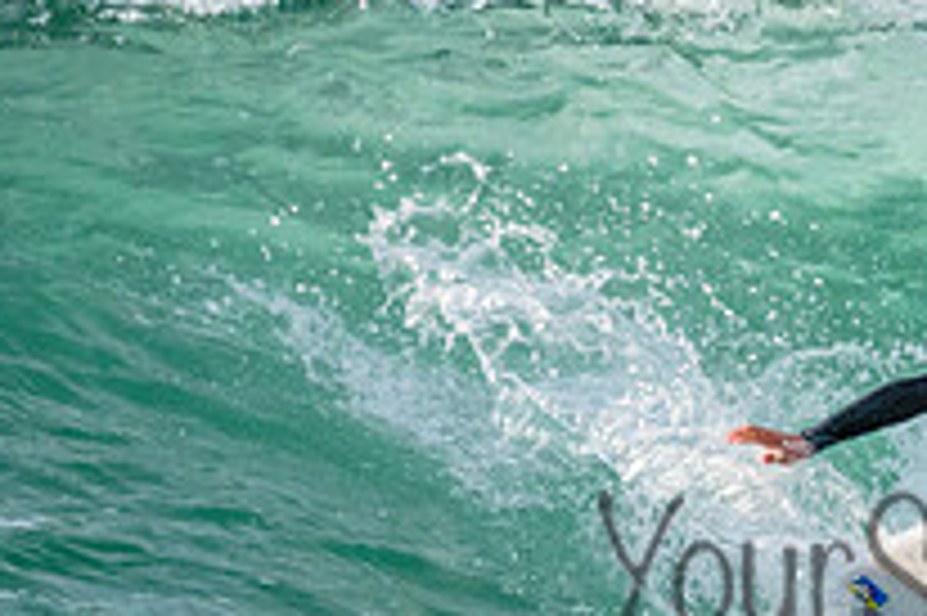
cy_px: 524
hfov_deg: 0.9
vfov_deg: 0.6
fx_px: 58044
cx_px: 1062
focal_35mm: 2256
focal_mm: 800
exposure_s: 1/1250
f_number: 11
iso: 5000
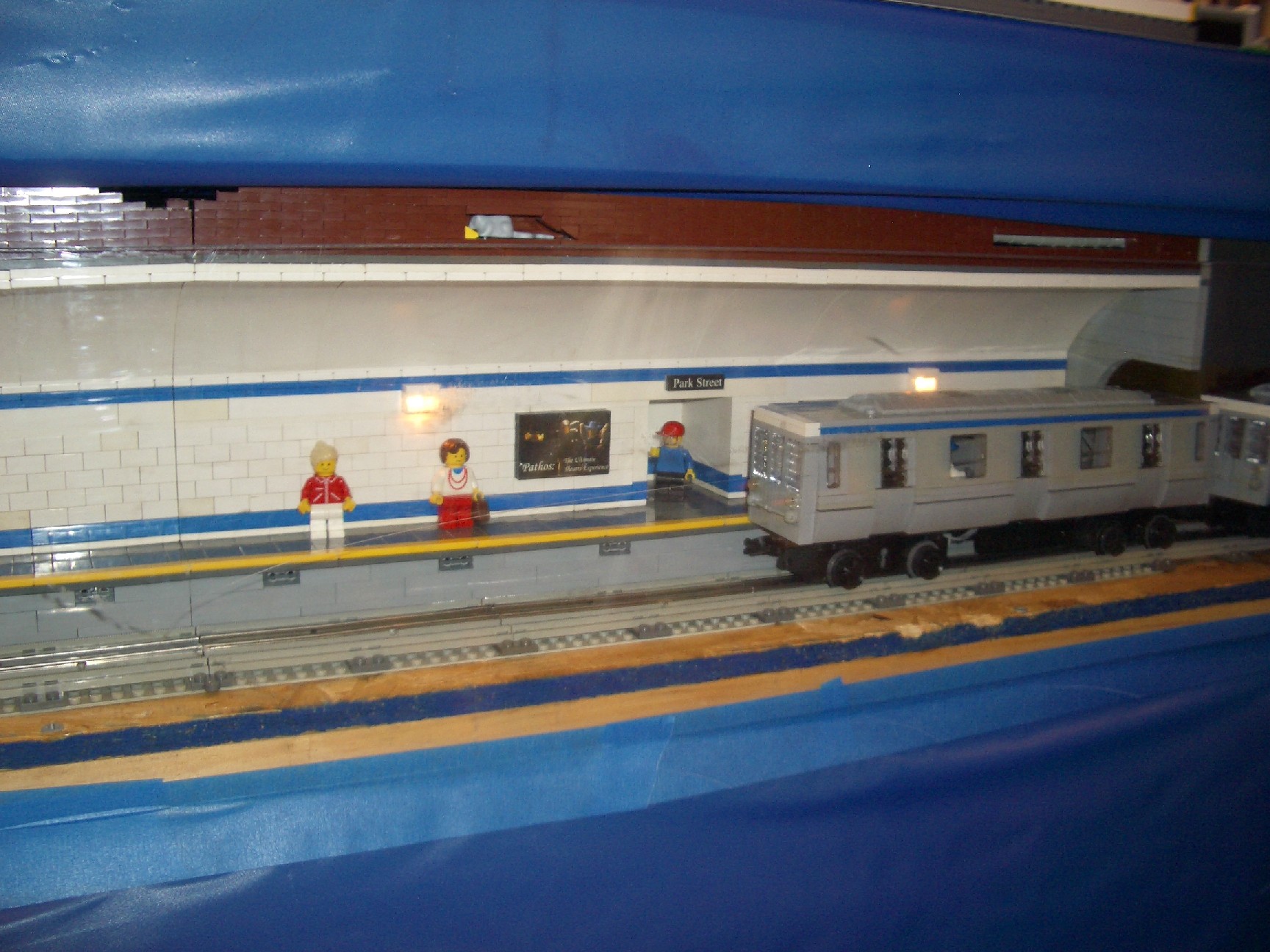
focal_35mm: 35
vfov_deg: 40.7
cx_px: 635
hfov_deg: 52.6
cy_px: 476
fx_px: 1284
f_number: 2.6
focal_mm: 5.8
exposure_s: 1/60
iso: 100
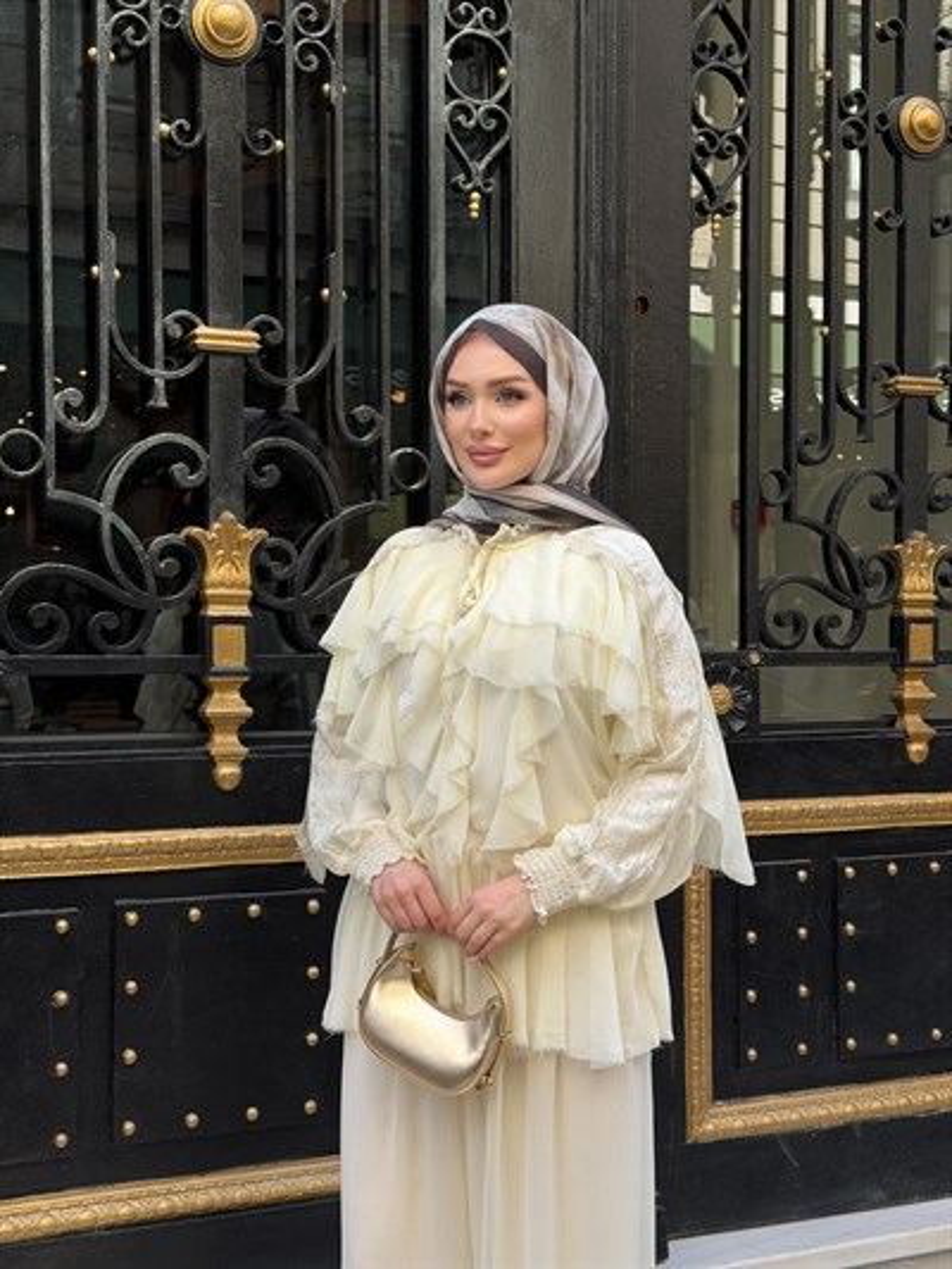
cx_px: 476
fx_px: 1759
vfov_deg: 39.6
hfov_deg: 30.3
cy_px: 634
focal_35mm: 48
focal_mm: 6.76
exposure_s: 1/434
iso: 64
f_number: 1.78
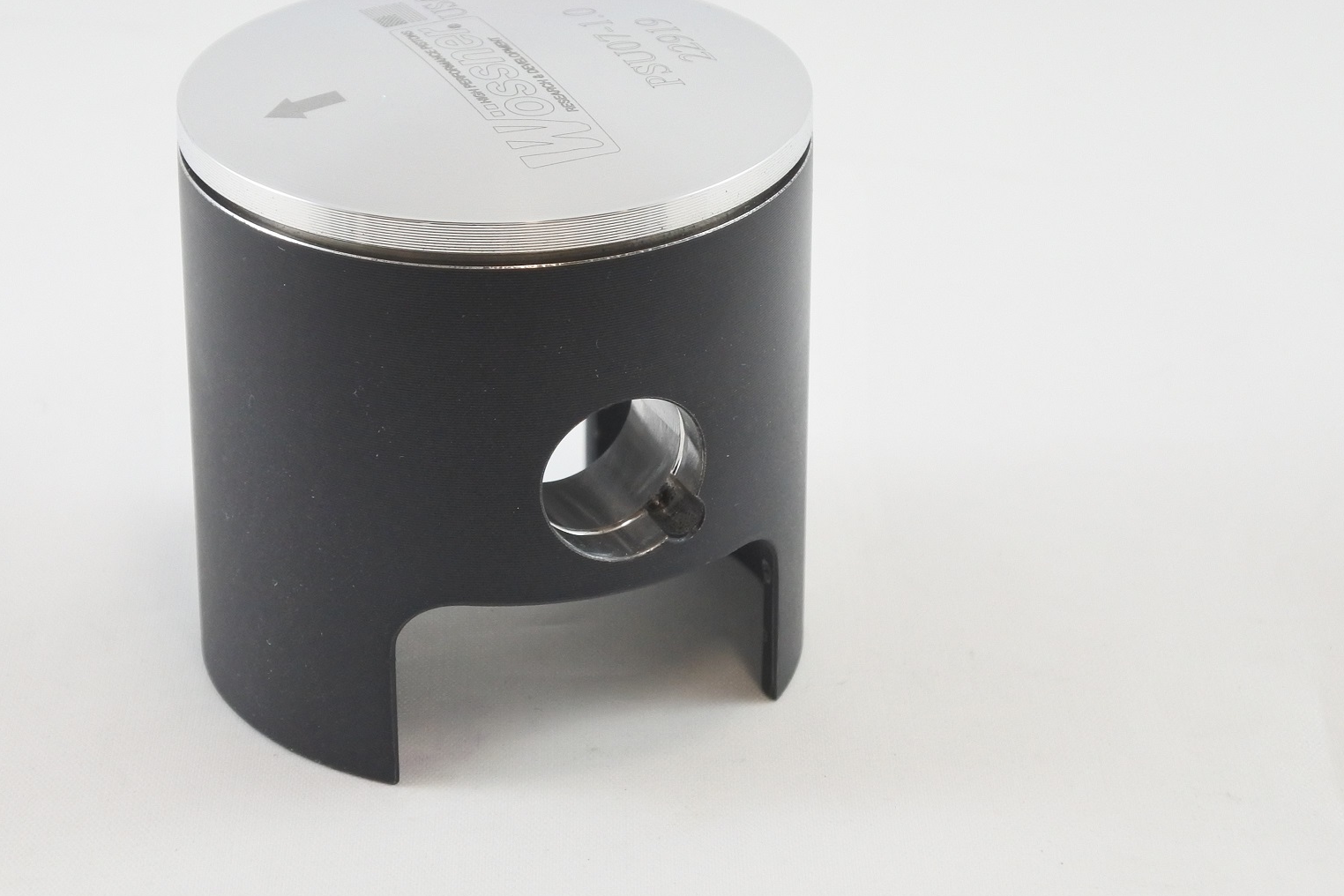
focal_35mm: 83
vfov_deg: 16.4
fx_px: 3098
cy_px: 350
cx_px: 497
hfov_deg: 24.4
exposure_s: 1/125
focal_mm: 22.3
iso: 560
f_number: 4.8
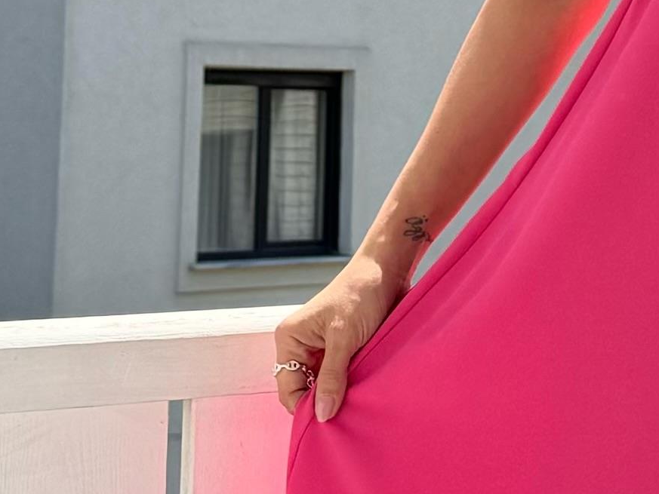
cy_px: -206
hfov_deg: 12.2
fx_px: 2989
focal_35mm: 157
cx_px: 830
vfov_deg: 9.2
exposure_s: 1/2710
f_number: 1.78
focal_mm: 6.76
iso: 80
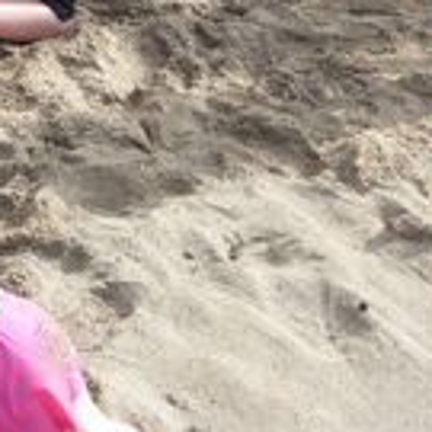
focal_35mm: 110
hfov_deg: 15.4
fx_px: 1553
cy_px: 326
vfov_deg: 15.8
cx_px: -64
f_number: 4
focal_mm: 6.9
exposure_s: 1/250
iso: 80
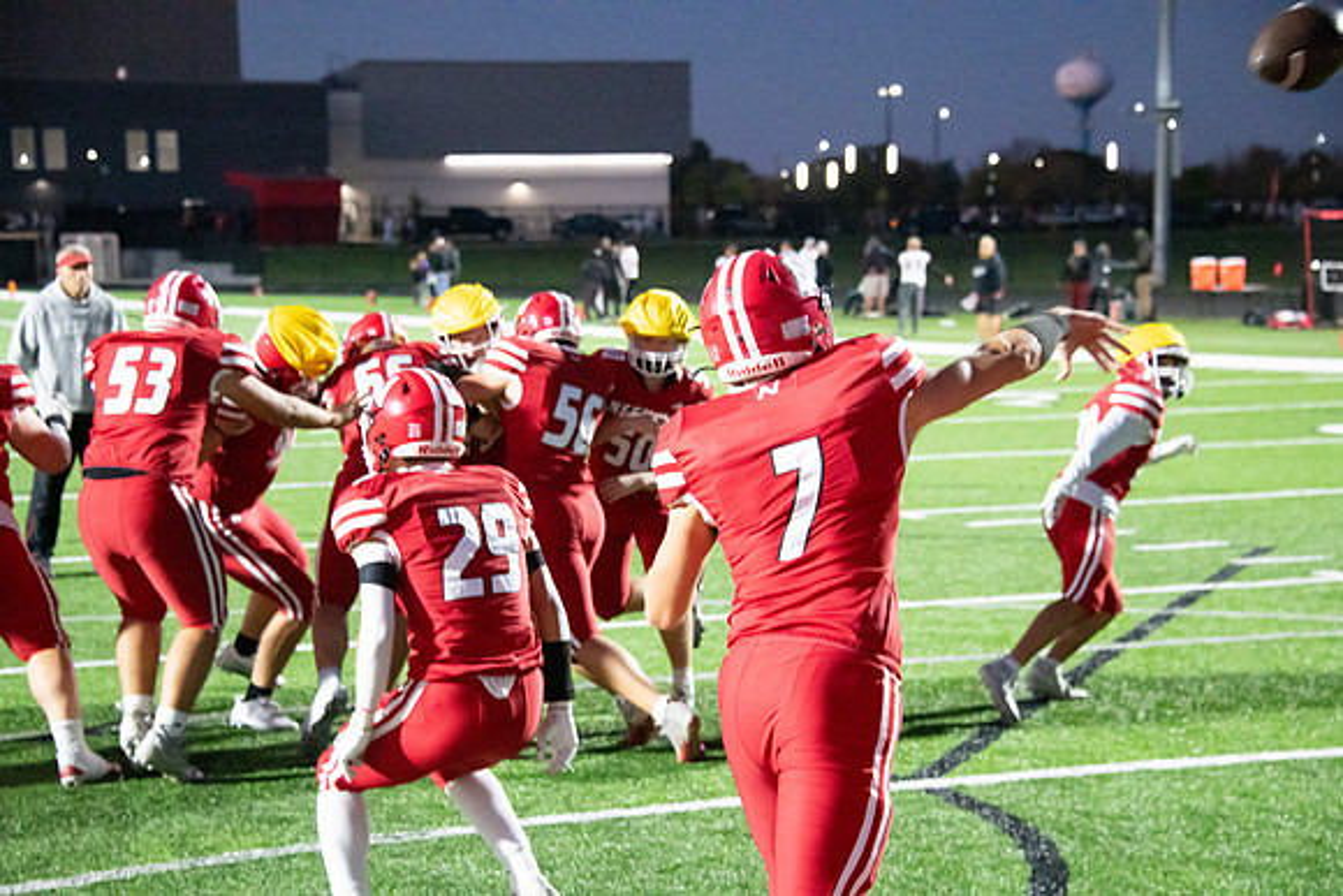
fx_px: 3358
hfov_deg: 22.6
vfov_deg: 15.2
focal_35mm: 90
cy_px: 448
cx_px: 672
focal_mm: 90
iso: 25600
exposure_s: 1/500
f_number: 5.6
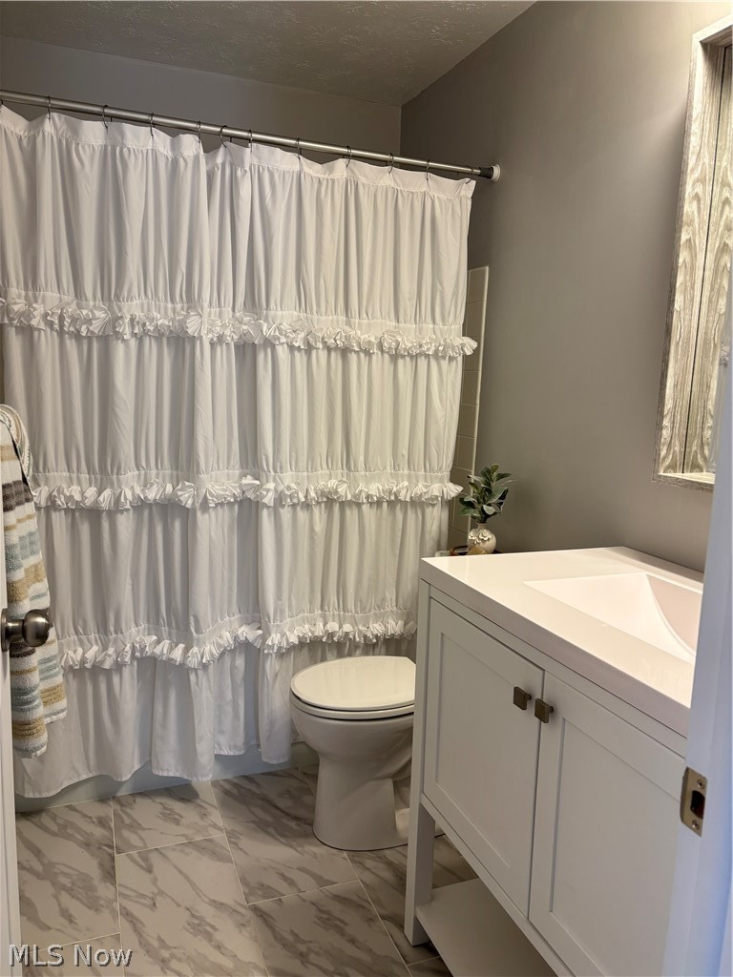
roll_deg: -2.6
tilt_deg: -9.1
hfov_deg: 53.1
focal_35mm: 26
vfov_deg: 67.3
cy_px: 488
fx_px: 734
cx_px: 366
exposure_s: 1/60
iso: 64
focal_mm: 5.96
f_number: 1.6
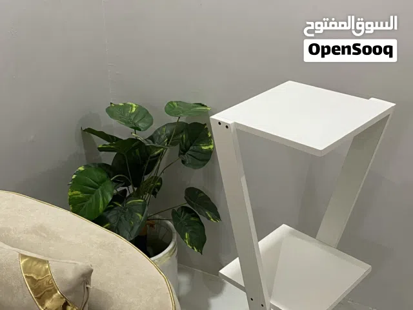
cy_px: 155
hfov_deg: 67.3
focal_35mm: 26
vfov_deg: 53.1
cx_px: 206
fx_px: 310
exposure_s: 1/50
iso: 125
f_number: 1.8
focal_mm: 4.25
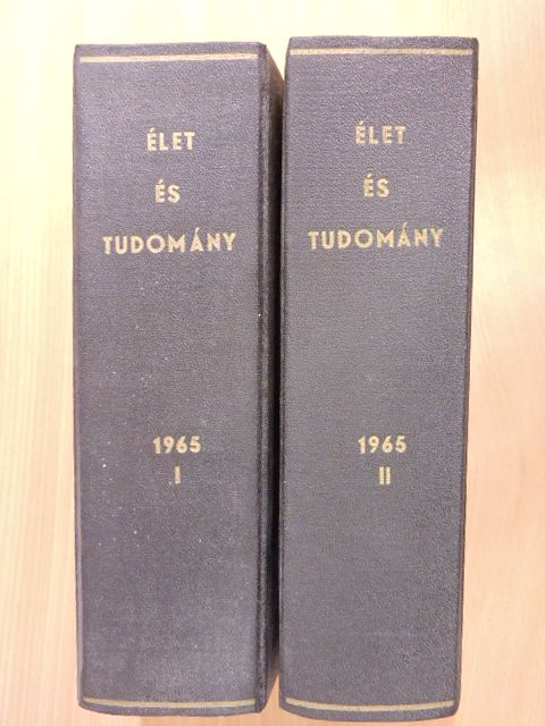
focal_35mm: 35
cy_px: 363
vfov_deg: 52.6
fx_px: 735
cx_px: 272
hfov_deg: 40.7
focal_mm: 6.3
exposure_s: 1/30
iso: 1400
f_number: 3.8
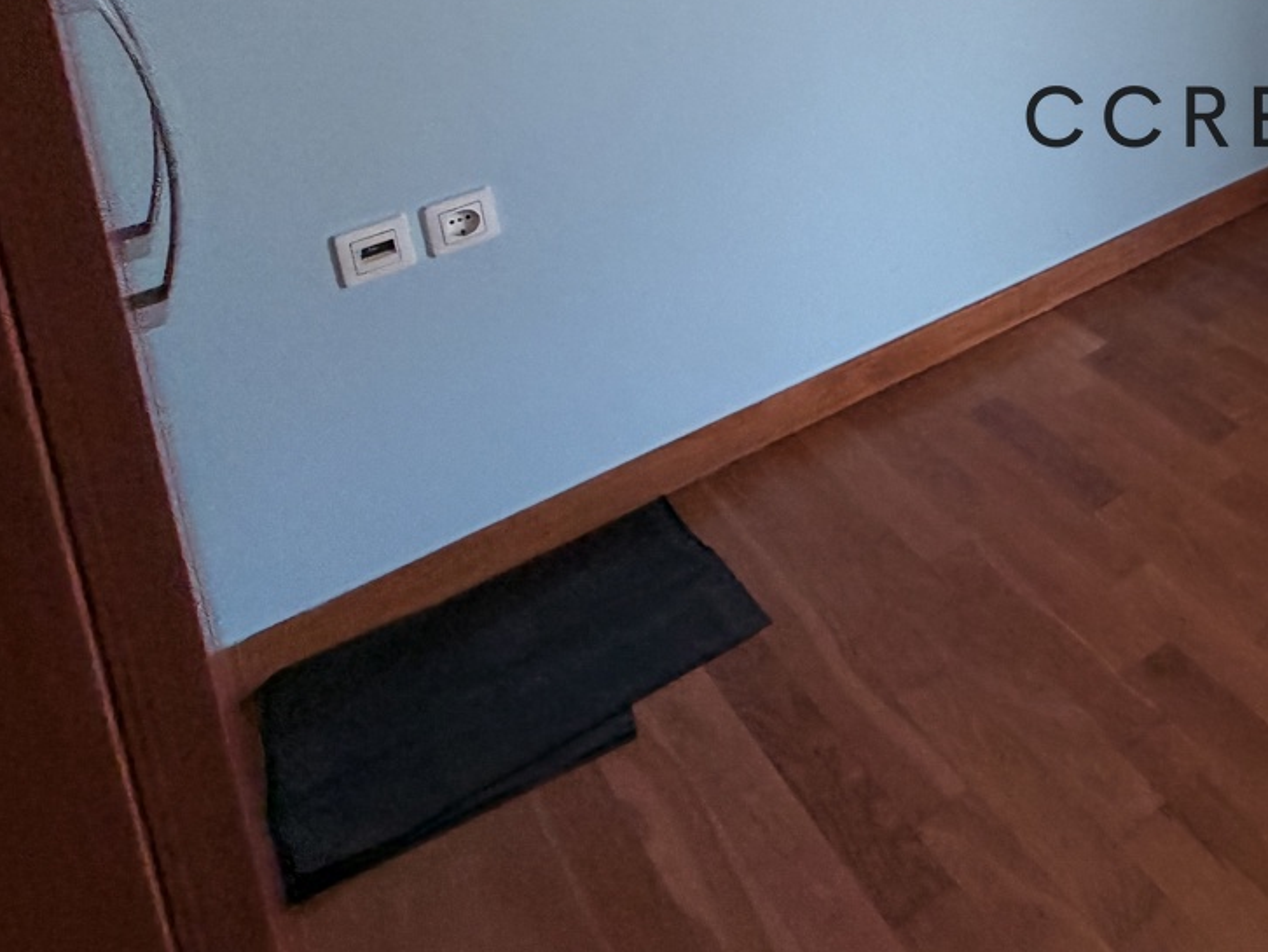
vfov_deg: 32.1
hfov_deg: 38.1
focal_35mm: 37
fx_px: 1356
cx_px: 1502
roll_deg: +1.3
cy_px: -194
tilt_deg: -11.0
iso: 100
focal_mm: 2.22
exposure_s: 1/121
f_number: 2.2
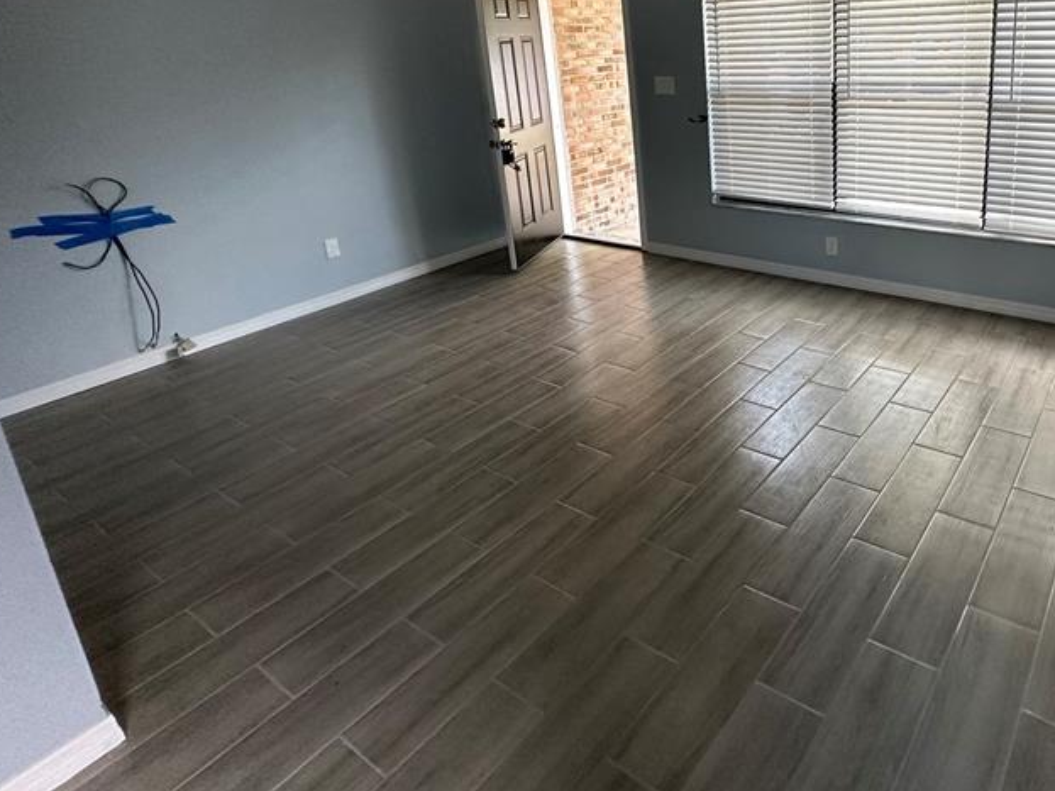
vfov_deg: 56.7
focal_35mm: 23
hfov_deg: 70.1
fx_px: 701
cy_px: 224
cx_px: 760
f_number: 2.2
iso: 200
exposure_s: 1/99
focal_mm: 2.22
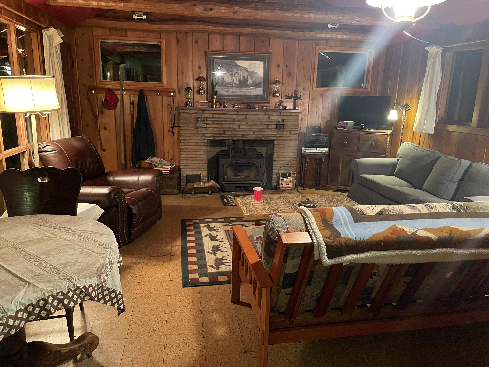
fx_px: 367
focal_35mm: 26
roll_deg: -2.1
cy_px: 184
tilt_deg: -13.0
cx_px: 244
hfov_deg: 67.3
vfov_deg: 53.1
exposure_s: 1/30
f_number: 1.6
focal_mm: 4.2
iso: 640
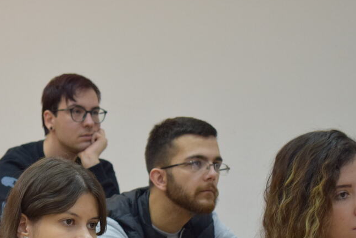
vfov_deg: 8.7
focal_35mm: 156
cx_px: 48
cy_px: 246
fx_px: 1544
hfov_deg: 13.1
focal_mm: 45
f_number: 5
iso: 1000
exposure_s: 1/60
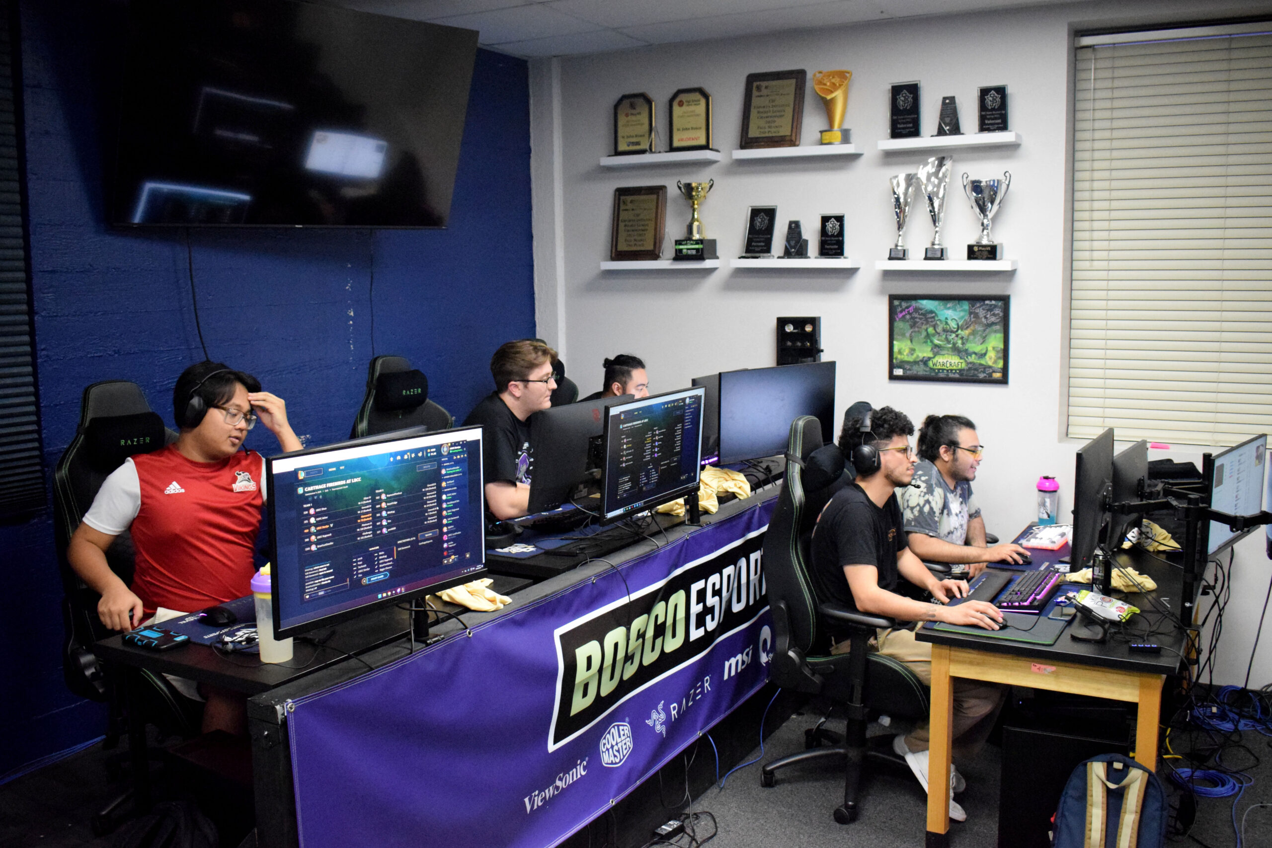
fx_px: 1166
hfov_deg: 57.2
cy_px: 424
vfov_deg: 40.0
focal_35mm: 33
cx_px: 636
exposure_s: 1/125
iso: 6400
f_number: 5
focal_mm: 22
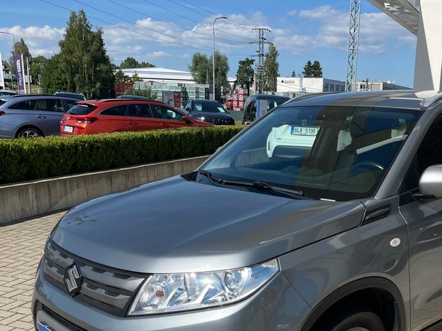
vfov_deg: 32.7
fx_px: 549
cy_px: 260
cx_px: 315
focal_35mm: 43
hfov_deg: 42.9
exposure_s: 1/4016
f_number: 1.6
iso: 50
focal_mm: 5.1
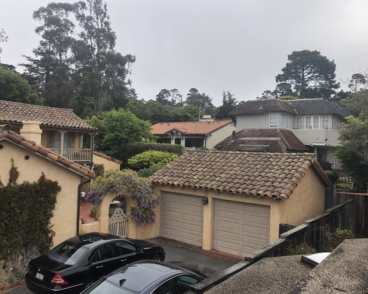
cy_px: 145
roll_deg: -0.9
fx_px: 327
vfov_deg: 48.5
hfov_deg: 58.8
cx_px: 181
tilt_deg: +2.8
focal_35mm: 30
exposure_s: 1/1116
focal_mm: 3.99
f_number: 1.8
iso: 20
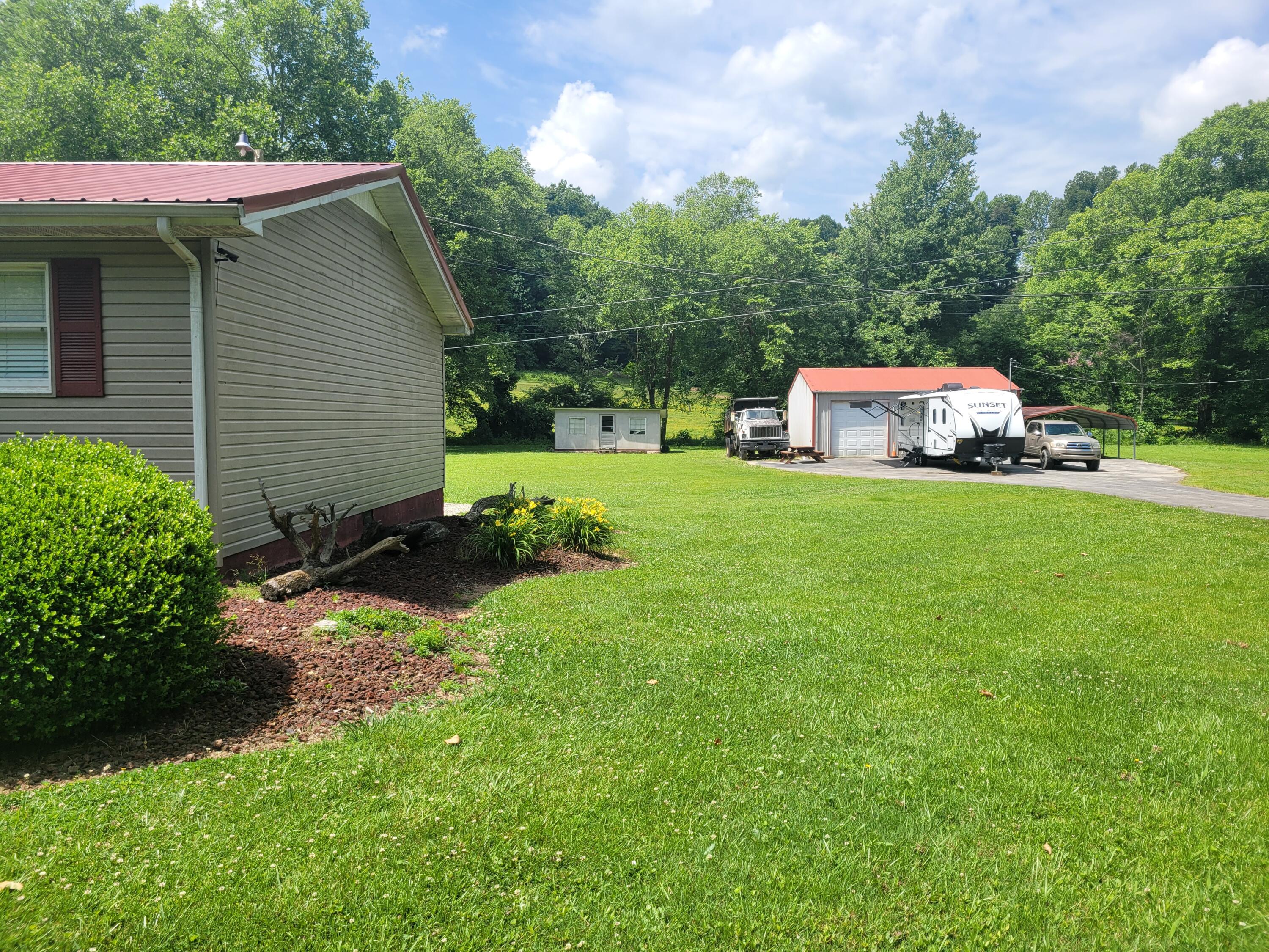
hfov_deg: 67.3
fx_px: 953
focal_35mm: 26
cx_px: 634
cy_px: 476
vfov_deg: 53.1
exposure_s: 1/1849
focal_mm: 5.4
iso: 40
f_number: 1.8
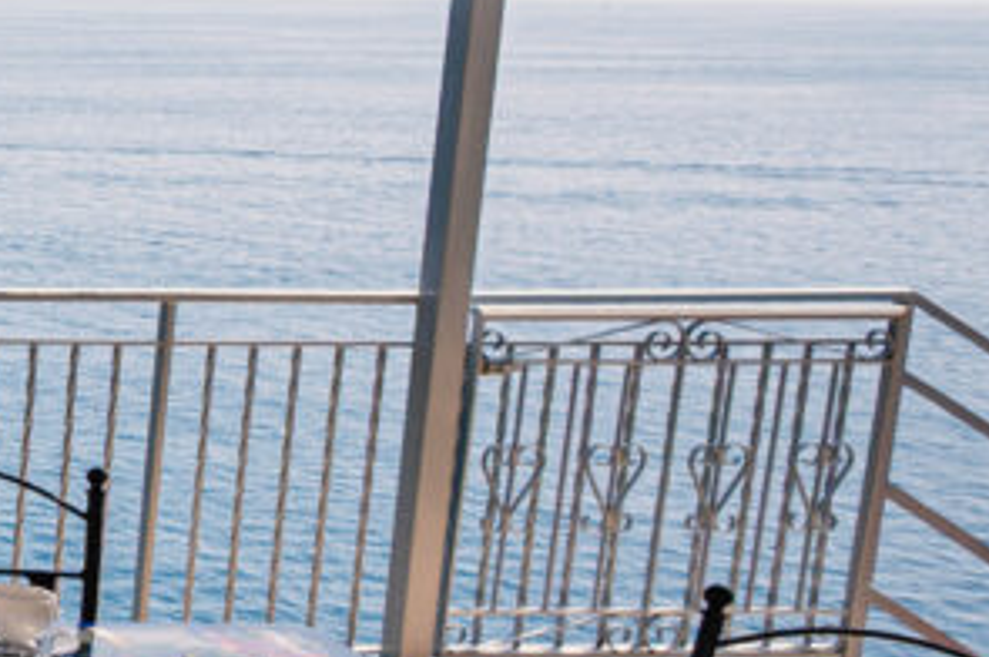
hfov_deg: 19.1
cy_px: 302
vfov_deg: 18.6
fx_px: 2003
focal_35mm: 73
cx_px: -905
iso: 160
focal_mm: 14
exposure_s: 1/100
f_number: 11
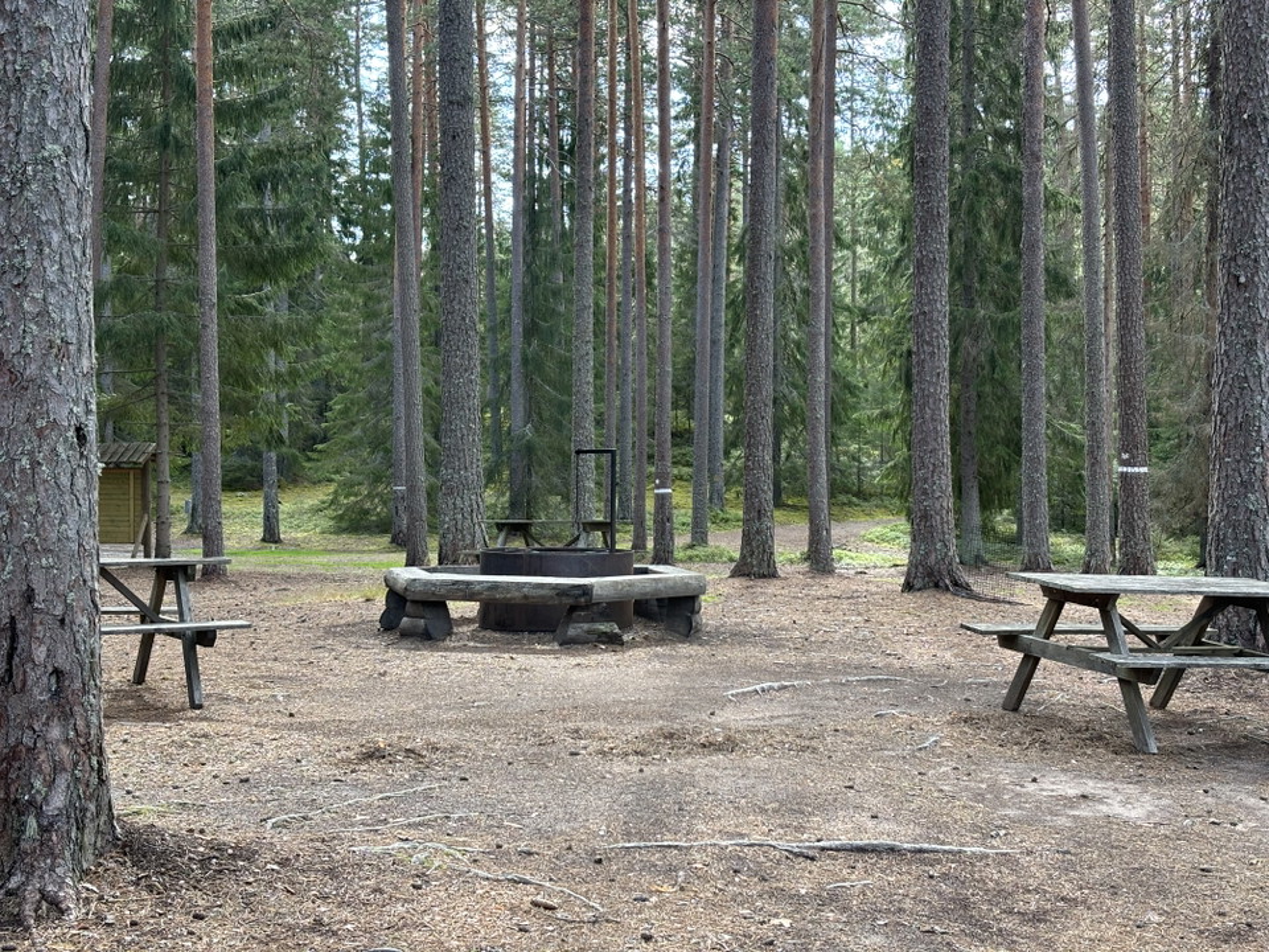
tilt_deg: -0.6
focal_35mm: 52
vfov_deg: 28.0
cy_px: 476
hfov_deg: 36.8
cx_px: 634
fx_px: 1906
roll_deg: -0.6
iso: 40
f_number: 1.6
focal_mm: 5.96
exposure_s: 1/127
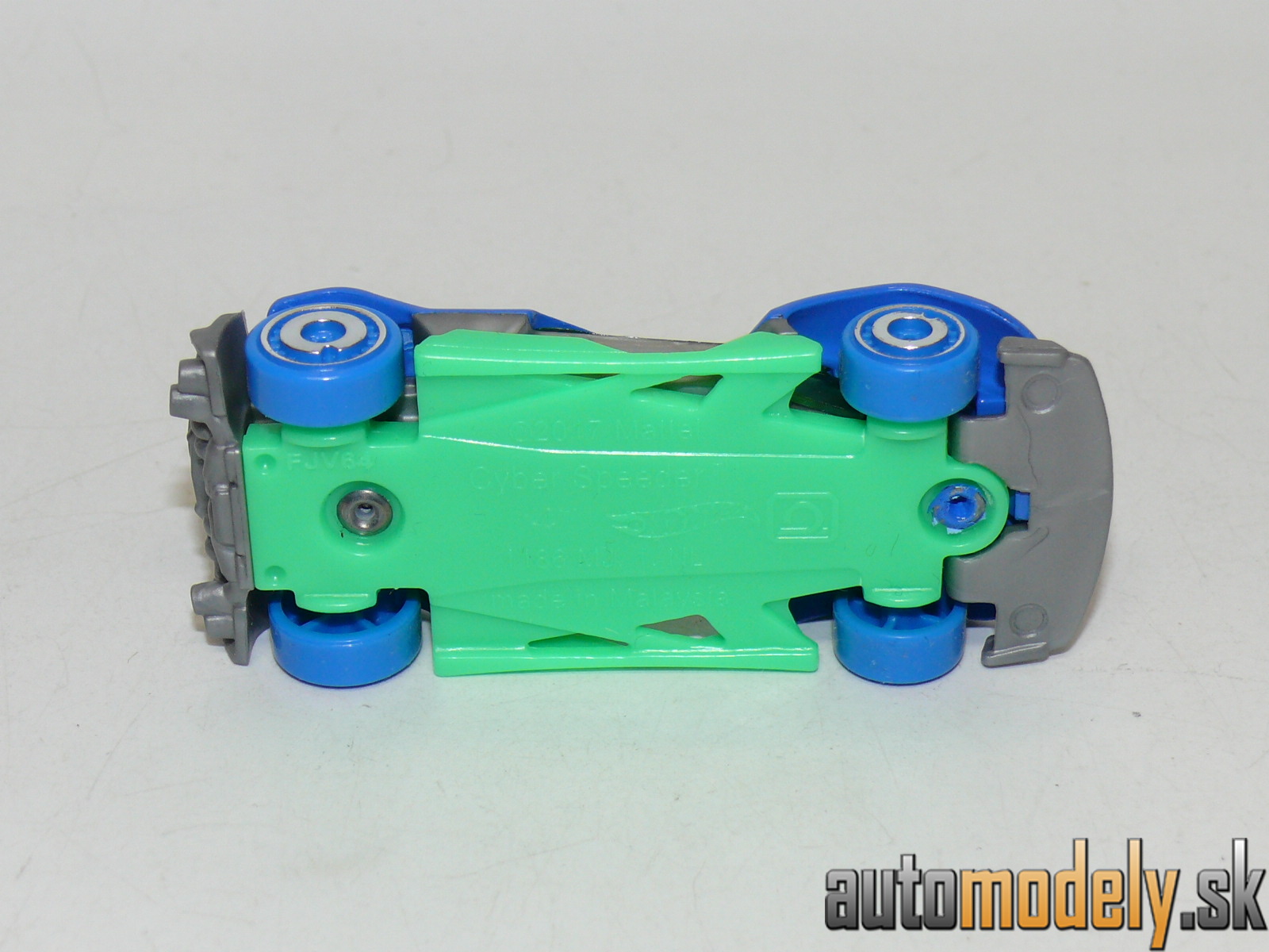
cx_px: 634
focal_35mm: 93
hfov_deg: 21.1
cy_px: 476
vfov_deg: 15.9
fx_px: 3409
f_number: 4
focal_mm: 12.7
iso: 100
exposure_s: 1/30
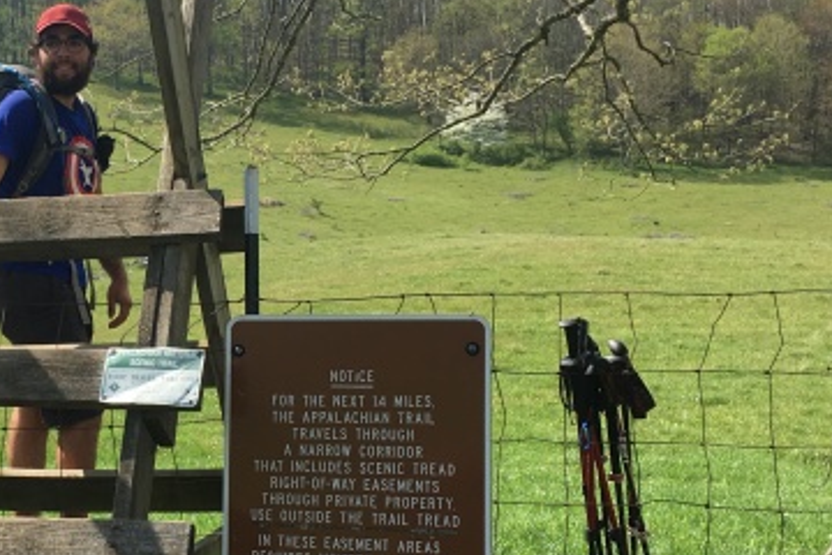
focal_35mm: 67
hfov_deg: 28.9
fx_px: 1548
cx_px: 92
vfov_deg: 20.3
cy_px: 312
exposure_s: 1/712
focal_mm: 4.15
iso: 25
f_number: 2.2
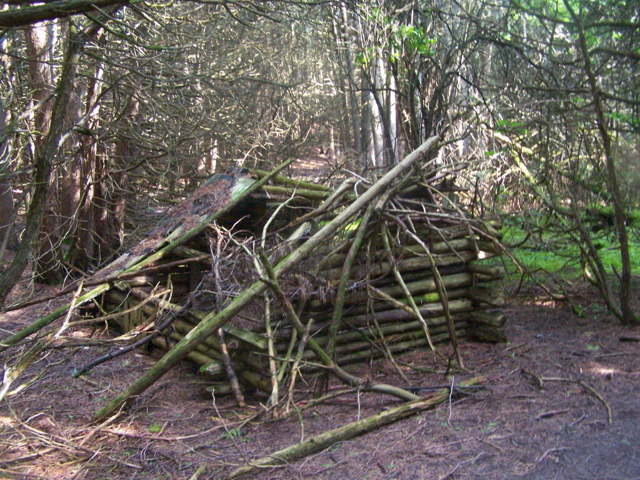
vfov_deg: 37.7
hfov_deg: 49.0
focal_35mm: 38
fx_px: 703
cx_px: 320
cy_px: 240
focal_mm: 6.3
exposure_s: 1/40
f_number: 2.8
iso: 400
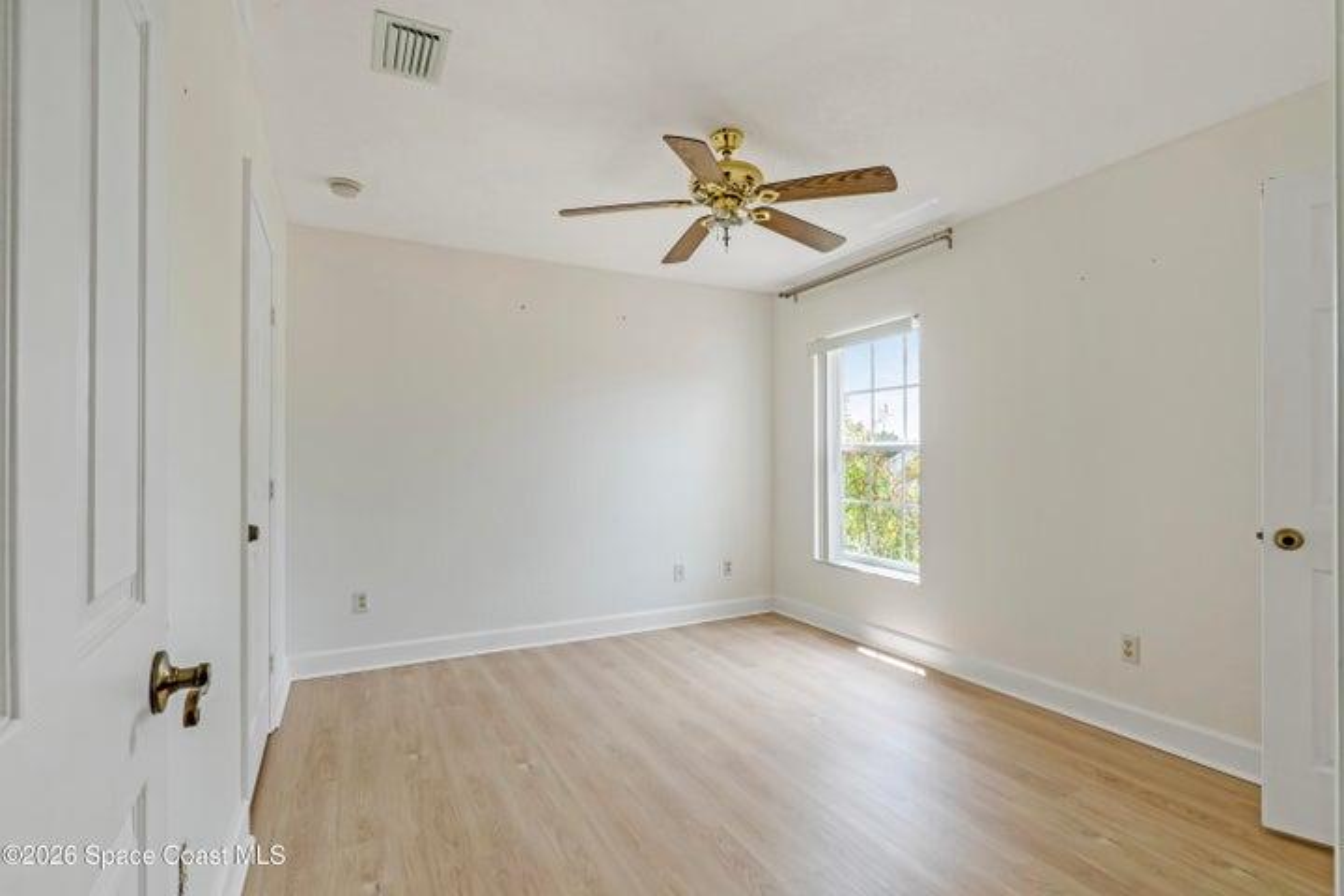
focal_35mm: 16
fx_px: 616
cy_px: 448
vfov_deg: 72.1
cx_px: 672
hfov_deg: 95.0
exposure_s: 1/1000
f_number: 9
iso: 250
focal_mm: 11
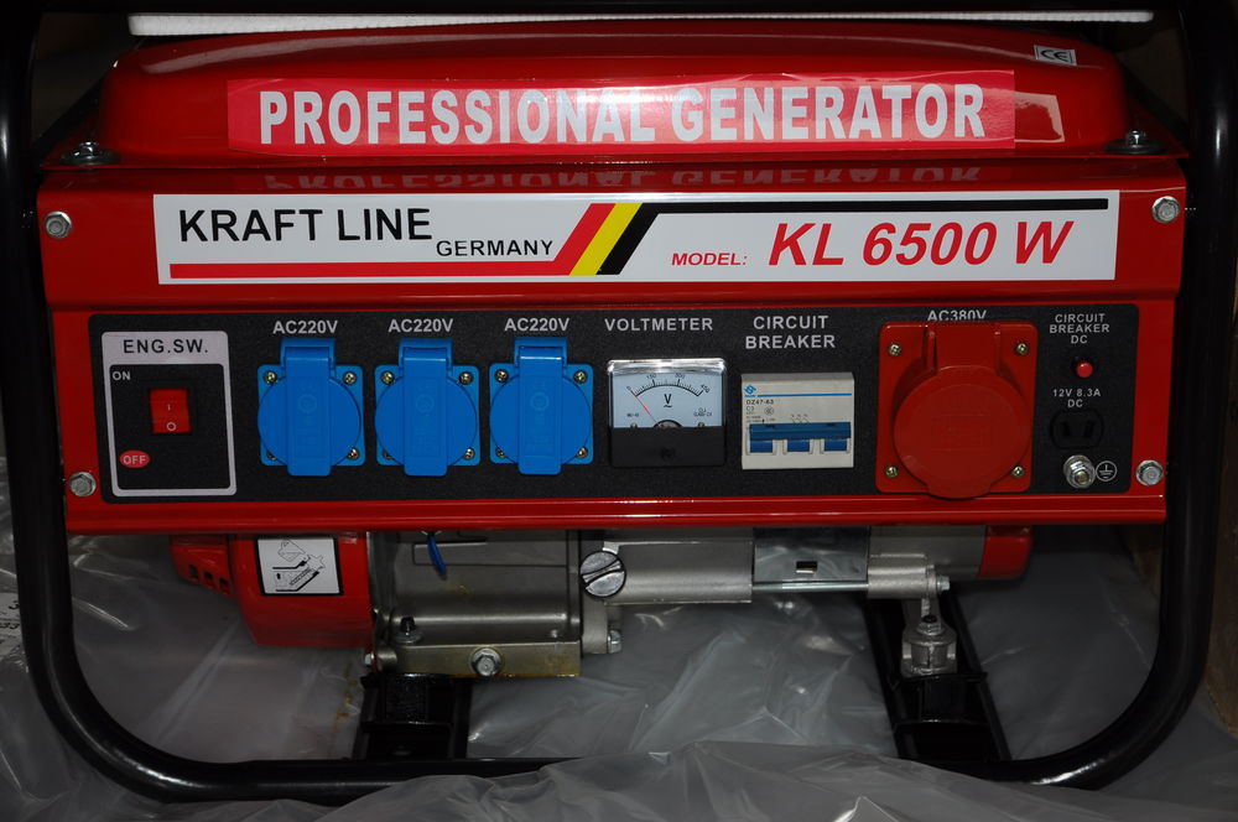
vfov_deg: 18.1
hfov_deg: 27.0
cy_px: 411
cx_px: 619
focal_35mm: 75
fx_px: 2576
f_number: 5
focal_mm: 50
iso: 200
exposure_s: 1/60
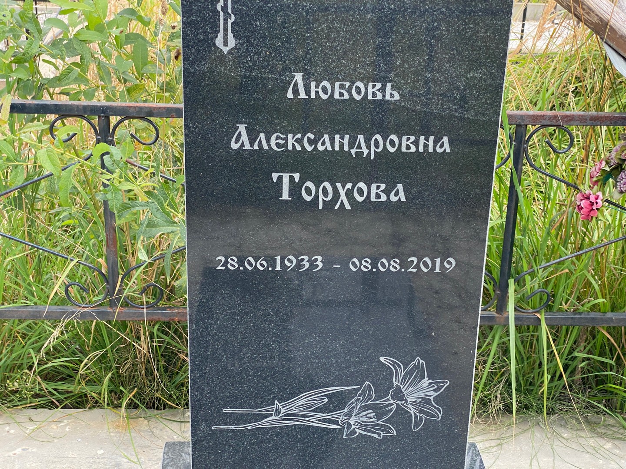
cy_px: 234
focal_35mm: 52
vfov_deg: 28.0
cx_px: 313
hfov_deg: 36.8
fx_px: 940
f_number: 2
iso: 20
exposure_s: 1/272
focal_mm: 6
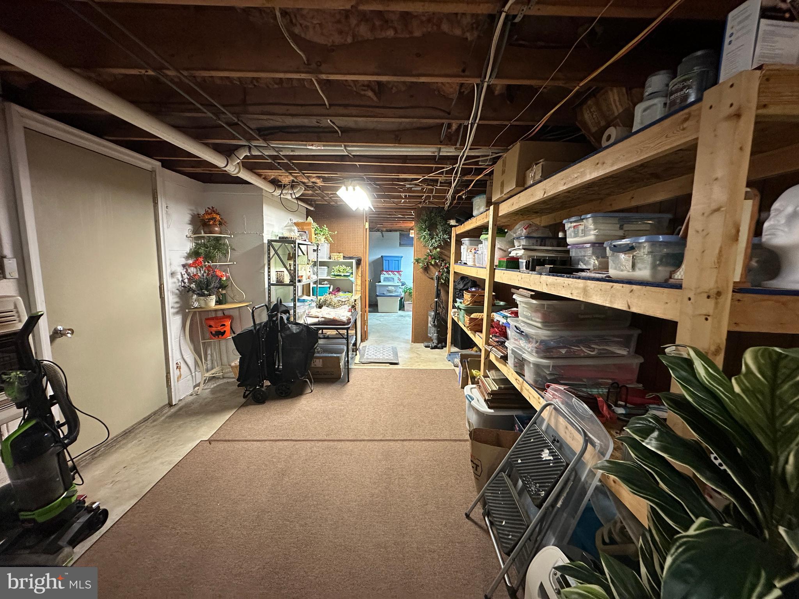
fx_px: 323
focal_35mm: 14
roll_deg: -0.8
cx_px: 400
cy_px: 300
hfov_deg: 102.1
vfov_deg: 85.7
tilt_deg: -6.1
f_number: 2.2
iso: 500
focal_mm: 2.22
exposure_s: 1/60
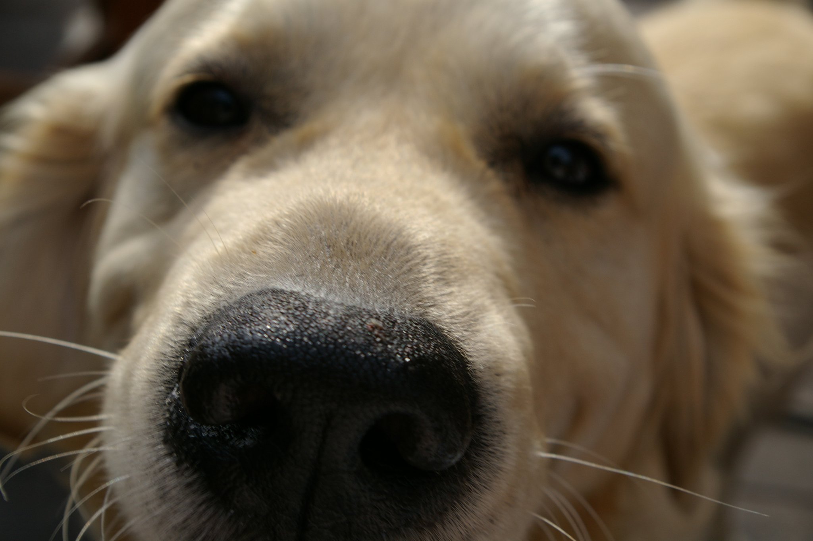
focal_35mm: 52
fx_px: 1185
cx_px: 406
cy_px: 270
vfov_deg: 25.7
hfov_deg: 37.9
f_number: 8
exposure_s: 1/125
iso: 200
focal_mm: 35
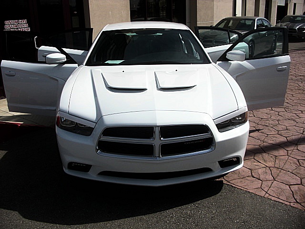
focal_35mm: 36
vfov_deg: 39.7
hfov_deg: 51.4
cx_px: 152
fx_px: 317
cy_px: 114
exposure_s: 1/250
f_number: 7.9
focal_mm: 6.3
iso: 50
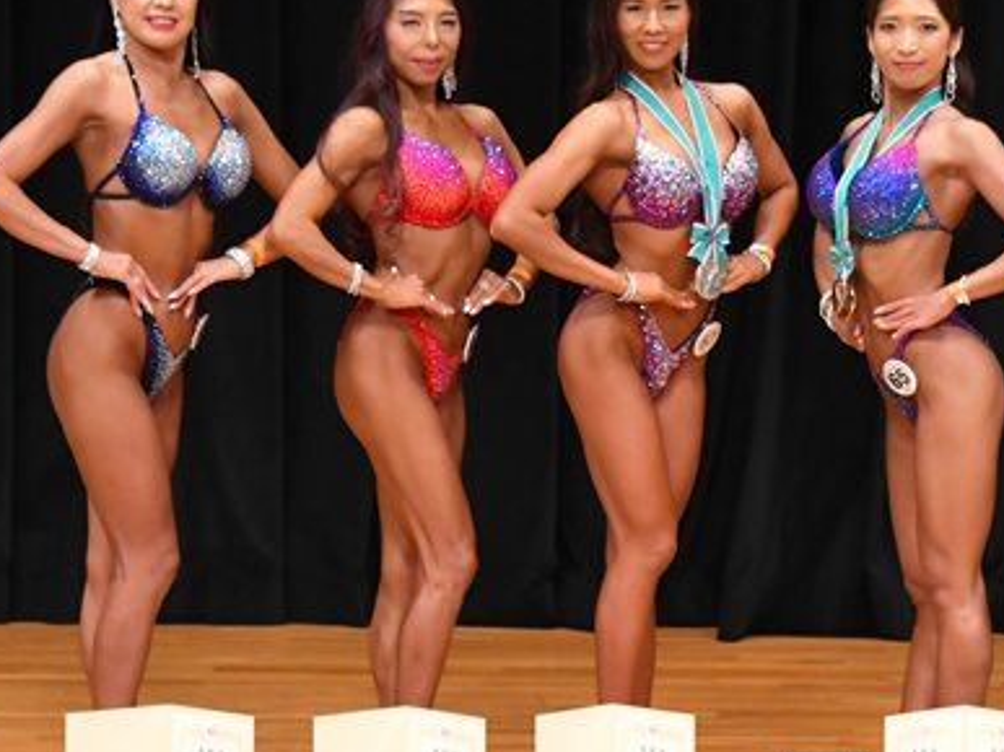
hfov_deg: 4.7
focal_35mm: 418
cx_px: 761
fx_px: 12120
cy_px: 360
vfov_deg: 3.6
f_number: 5.6
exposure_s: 1/400
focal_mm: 145
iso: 4000
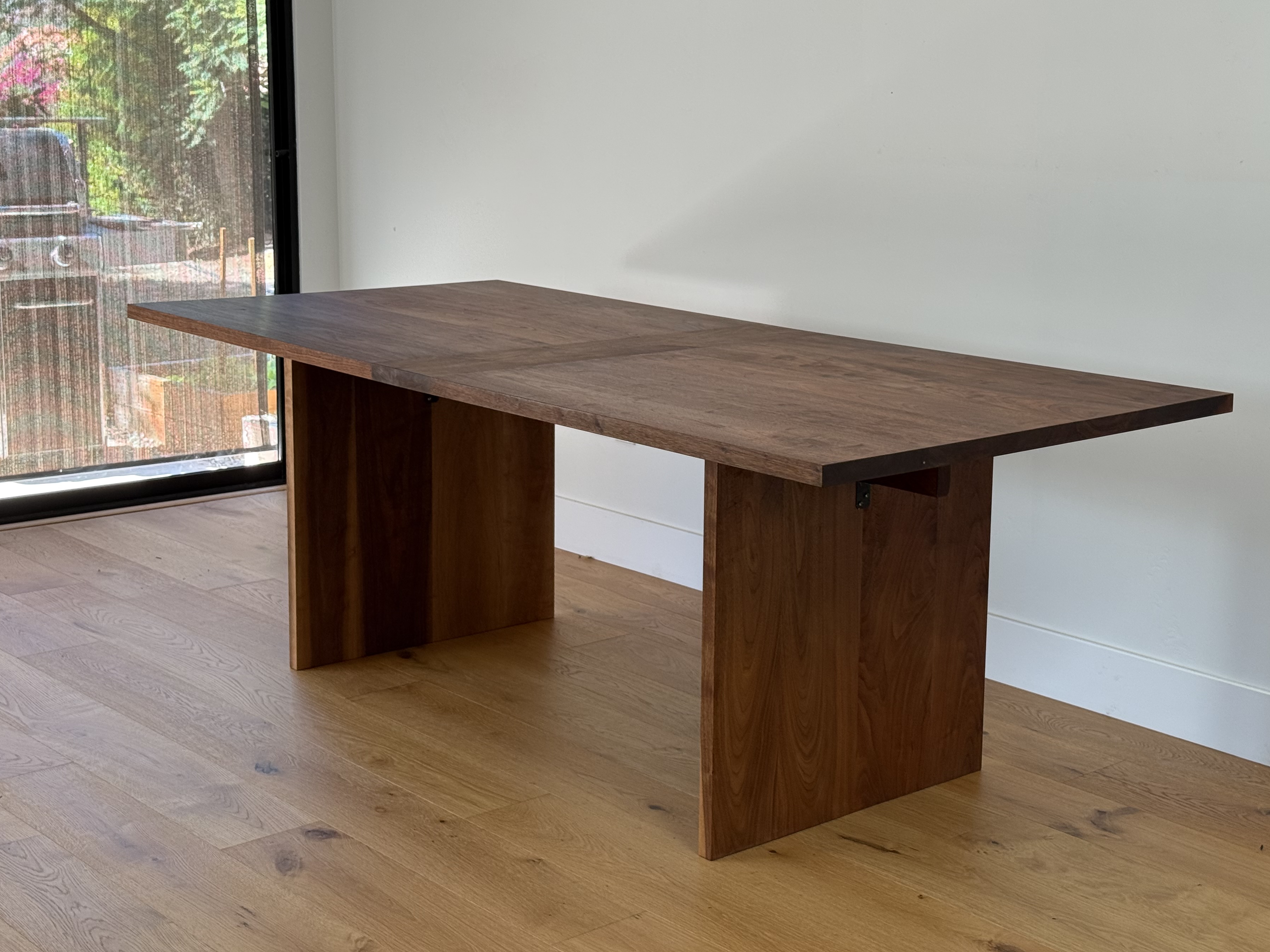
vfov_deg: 27.0
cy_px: 434
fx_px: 1981
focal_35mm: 54
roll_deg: -0.1
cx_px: 708
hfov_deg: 35.5
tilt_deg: -8.8
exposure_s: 1/121
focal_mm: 6.76
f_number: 1.78
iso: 80
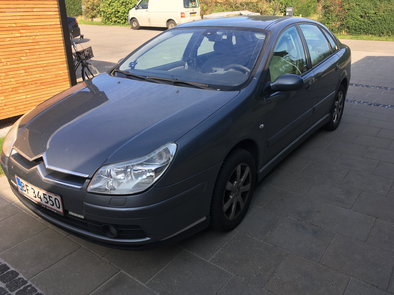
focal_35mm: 29
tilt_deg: -23.7
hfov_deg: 61.7
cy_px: 148
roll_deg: -0.9
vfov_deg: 48.2
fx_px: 330
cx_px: 197
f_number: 2.2
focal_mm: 4.15
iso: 25
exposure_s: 1/420
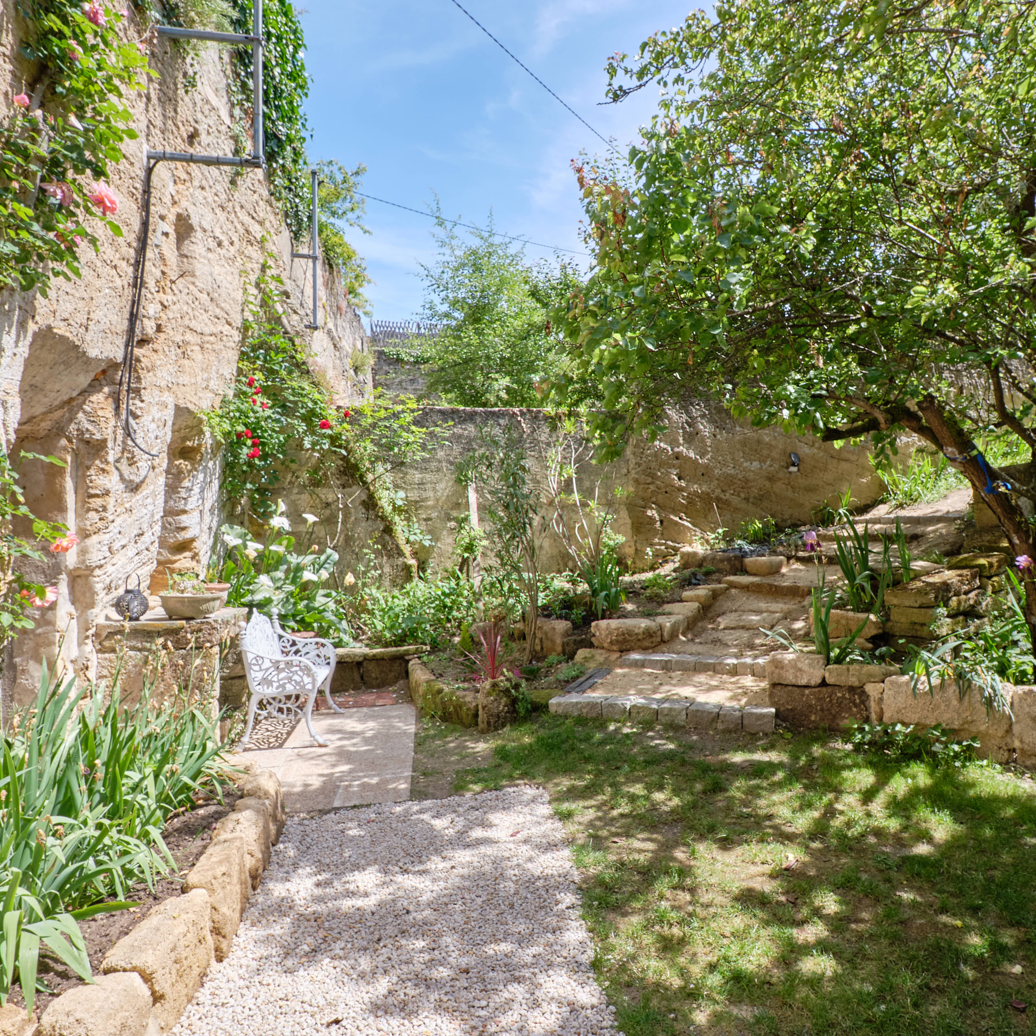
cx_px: 576
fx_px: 745
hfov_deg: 69.4
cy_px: 511
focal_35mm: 22
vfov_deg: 69.6
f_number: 8
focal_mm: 11
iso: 200
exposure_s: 1/160
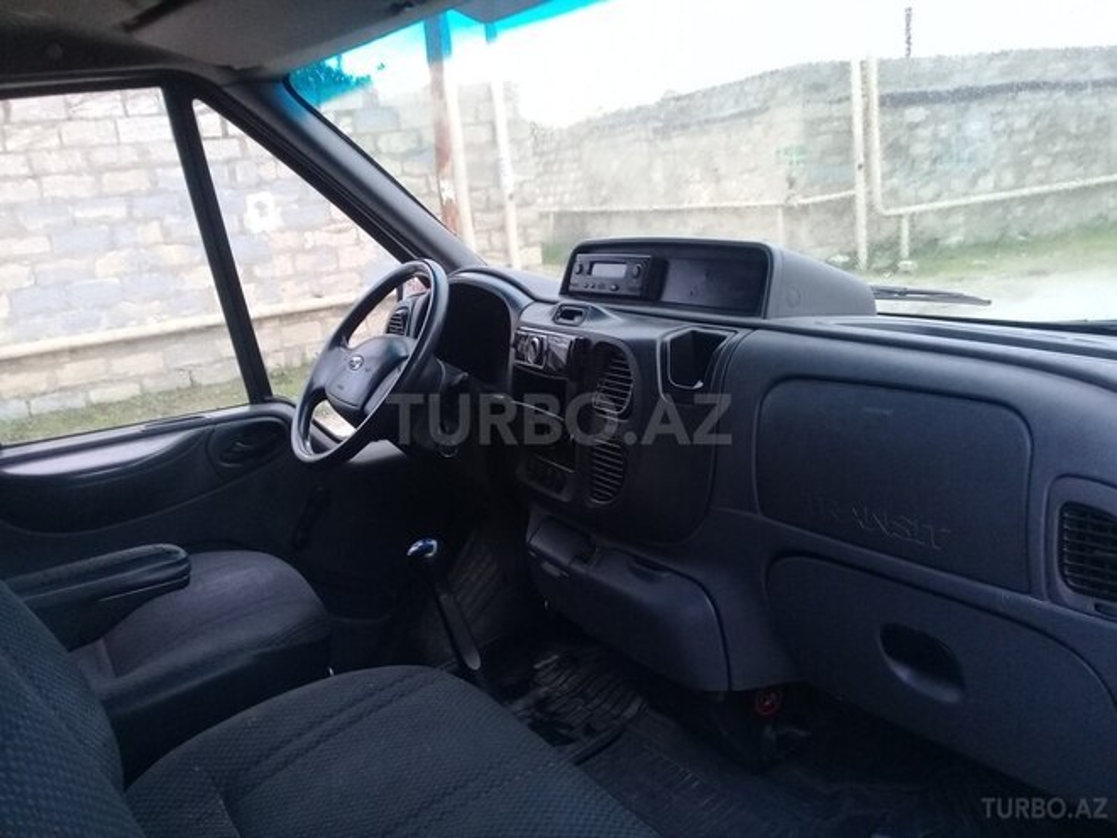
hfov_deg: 58.4
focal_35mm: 31
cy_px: 419
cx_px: 558
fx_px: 1000
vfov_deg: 45.4
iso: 125
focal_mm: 3.3
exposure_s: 1/33
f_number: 2.2
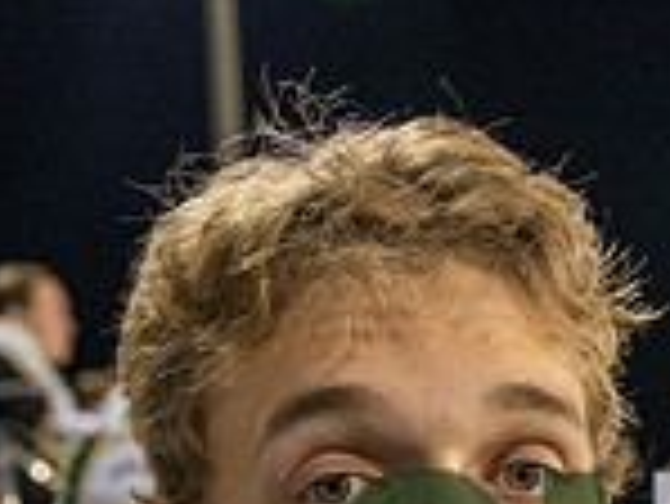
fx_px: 1743
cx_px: 679
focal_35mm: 90
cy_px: 682
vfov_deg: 15.5
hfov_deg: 21.0
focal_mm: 24
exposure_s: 1/500
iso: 2000
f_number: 3.2
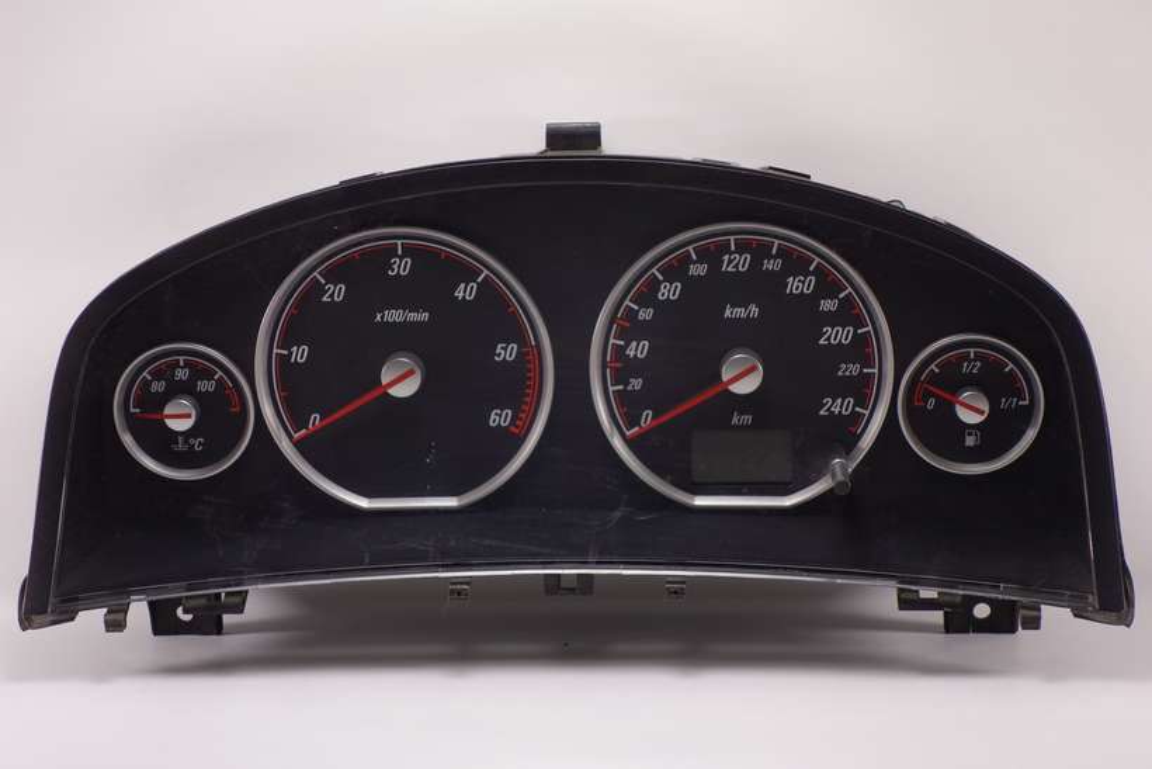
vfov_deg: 17.7
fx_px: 2464
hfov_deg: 26.3
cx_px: 576
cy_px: 384
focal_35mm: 77
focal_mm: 28.5
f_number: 4
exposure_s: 1/80
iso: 320
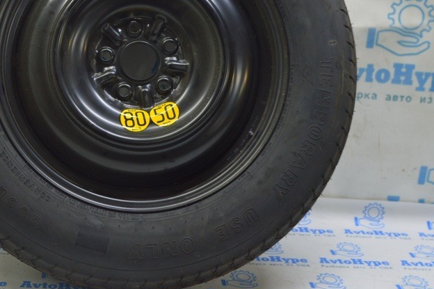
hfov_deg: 31.1
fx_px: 771
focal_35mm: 64
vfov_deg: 21.0
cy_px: 62
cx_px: 135
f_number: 5.6
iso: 400
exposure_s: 1/20
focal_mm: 26
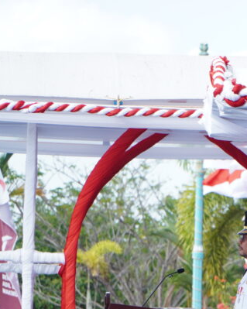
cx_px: 385
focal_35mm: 379
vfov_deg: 5.1
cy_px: 246
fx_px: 3466
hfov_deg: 4.1
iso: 200
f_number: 6.3
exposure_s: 1/200
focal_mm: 105
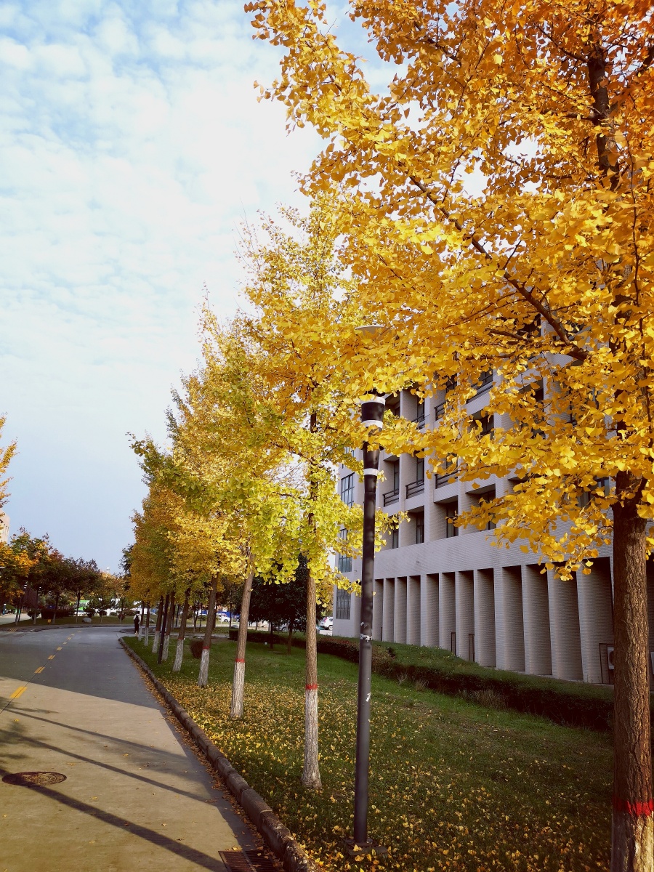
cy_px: 436
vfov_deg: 65.3
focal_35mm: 27
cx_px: 327
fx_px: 680
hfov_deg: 51.4
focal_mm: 5.58
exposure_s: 1/894
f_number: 1.8
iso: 50
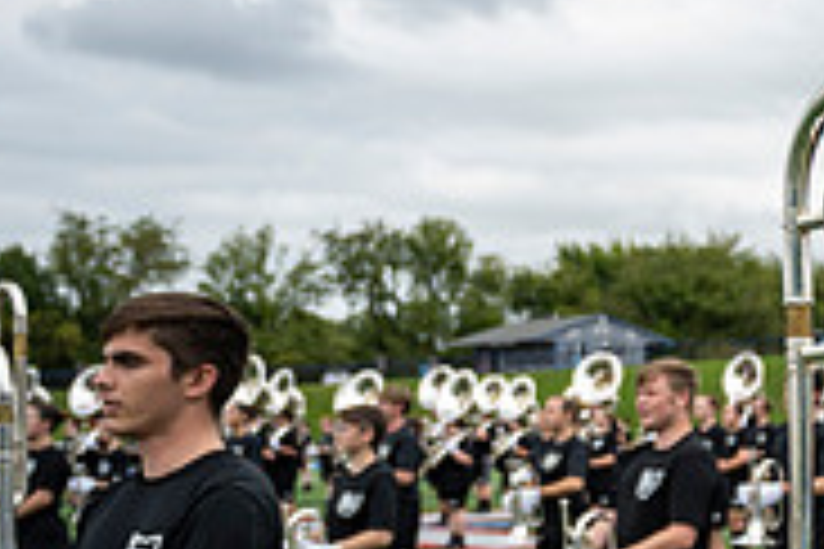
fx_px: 1739
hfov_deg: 22.4
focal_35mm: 76
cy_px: 412
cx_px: 1202
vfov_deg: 17.8
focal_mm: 24
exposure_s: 1/800
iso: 250
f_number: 4
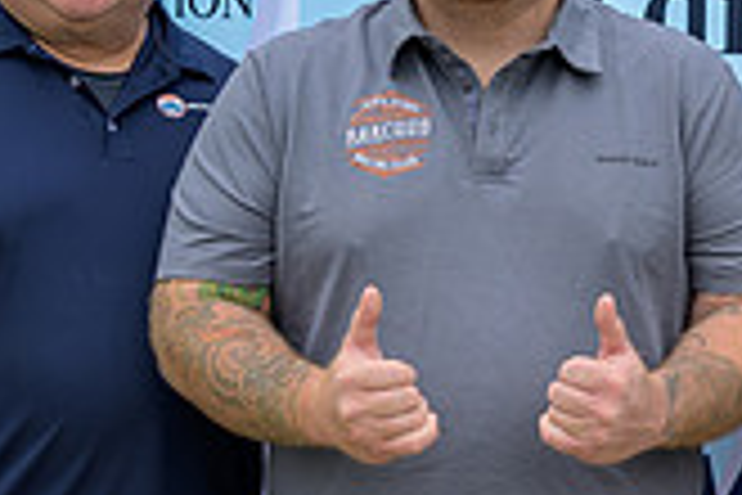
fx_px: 3050
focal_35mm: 148
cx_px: 827
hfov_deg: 13.6
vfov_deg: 9.2
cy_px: 425
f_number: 4
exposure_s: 1/200
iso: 125
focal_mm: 42
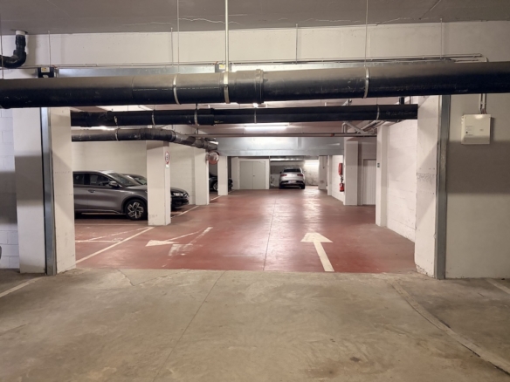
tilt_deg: -3.7
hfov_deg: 67.3
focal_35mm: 26
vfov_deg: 53.1
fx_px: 383
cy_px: 191
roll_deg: +1.2
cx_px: 255
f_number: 1.6
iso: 400
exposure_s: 1/50
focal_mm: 5.96
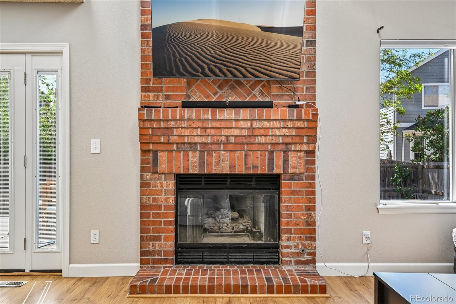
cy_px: 152
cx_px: 228
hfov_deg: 61.9
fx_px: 380
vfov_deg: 43.6
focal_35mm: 30
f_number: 11
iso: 400
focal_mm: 30
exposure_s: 1/10
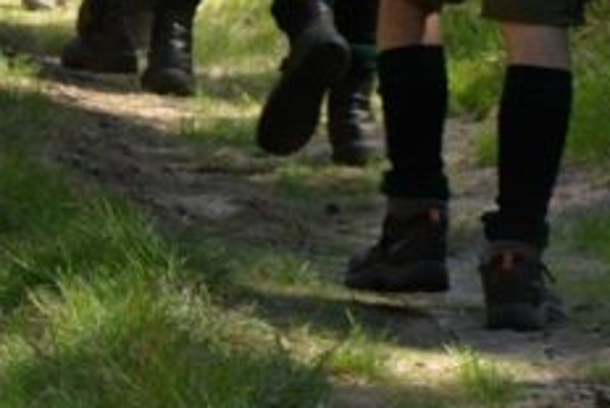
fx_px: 11207
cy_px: -679
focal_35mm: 661
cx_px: -318
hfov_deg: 3.1
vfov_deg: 2.1
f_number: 9
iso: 400
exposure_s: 1/500
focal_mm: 120
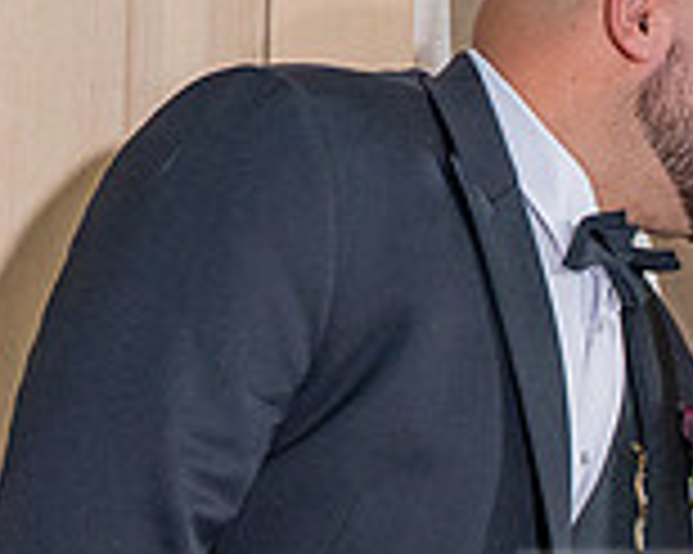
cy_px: 659
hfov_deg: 7.1
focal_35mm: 269
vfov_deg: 5.7
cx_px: 972
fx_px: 5514
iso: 1600
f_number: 3.2
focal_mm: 70
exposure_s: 1/200
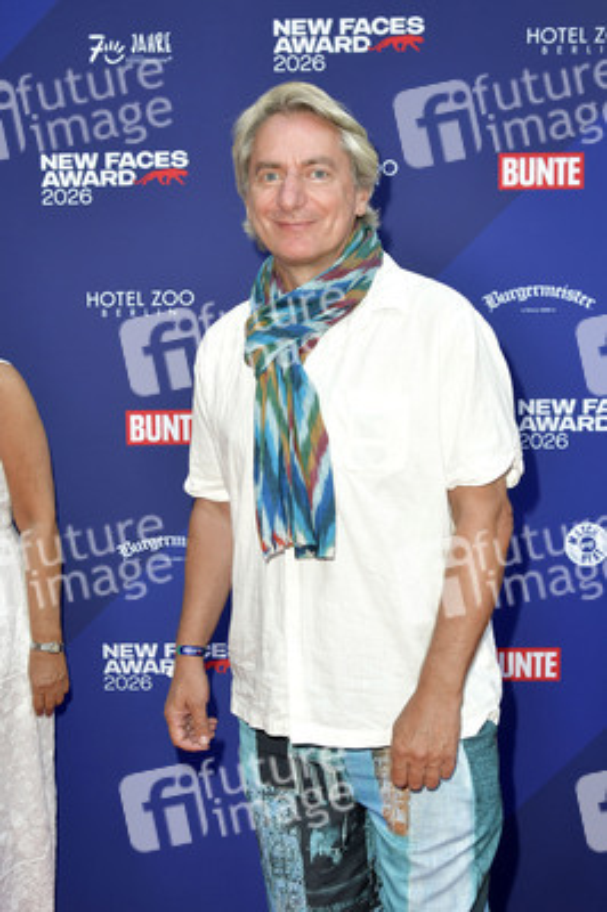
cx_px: 304
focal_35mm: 40
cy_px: 456
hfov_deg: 33.3
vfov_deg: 48.5
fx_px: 1013
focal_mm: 40
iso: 640
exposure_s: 1/200
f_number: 6.3
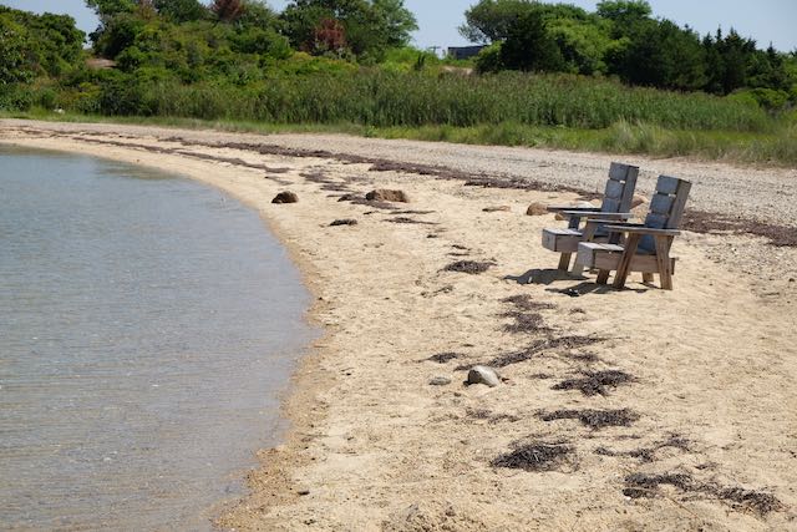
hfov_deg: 24.5
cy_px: 266
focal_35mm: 83
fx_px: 1838
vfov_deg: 16.5
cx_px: 398
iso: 200
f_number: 8
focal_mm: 55
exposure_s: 1/400
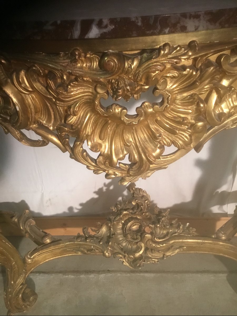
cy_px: 158
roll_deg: +3.3
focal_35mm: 31
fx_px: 283
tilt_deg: -33.2
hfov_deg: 45.4
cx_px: 118
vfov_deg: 58.4
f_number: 2.4
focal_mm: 3.3
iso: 160
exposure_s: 1/33
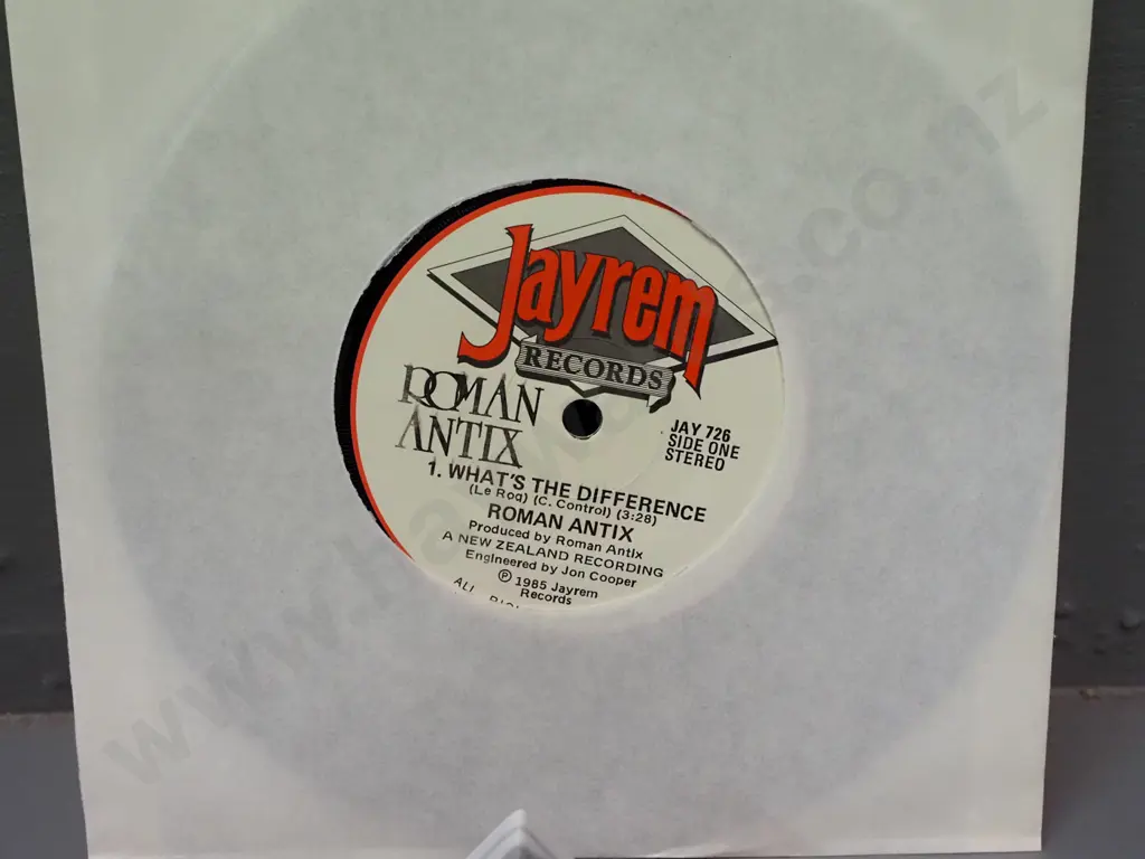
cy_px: 430
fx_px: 1323
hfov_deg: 46.8
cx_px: 572
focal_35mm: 40
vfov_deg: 36.0
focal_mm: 20
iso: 3200
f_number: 5.6
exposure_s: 1/320
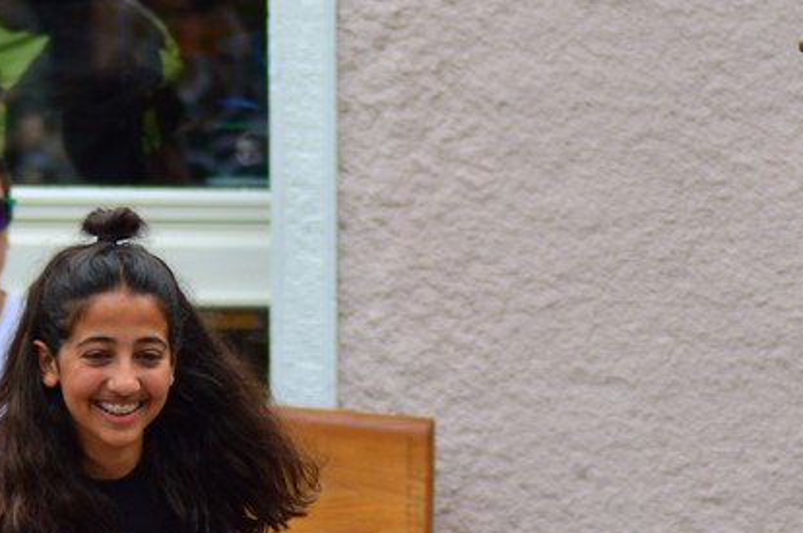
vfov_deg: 2.5
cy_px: 474
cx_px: 134
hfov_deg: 3.7
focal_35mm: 557
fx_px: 12409
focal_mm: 150
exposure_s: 1/1000
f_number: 4.2
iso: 200
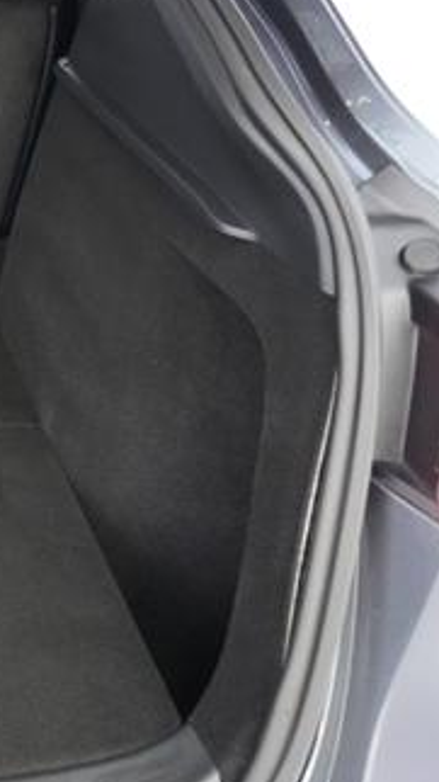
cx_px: -327
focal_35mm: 52
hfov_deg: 18.5
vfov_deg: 39.8
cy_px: 345
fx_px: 1077
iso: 12800
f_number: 2.8
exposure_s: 1/100
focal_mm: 25
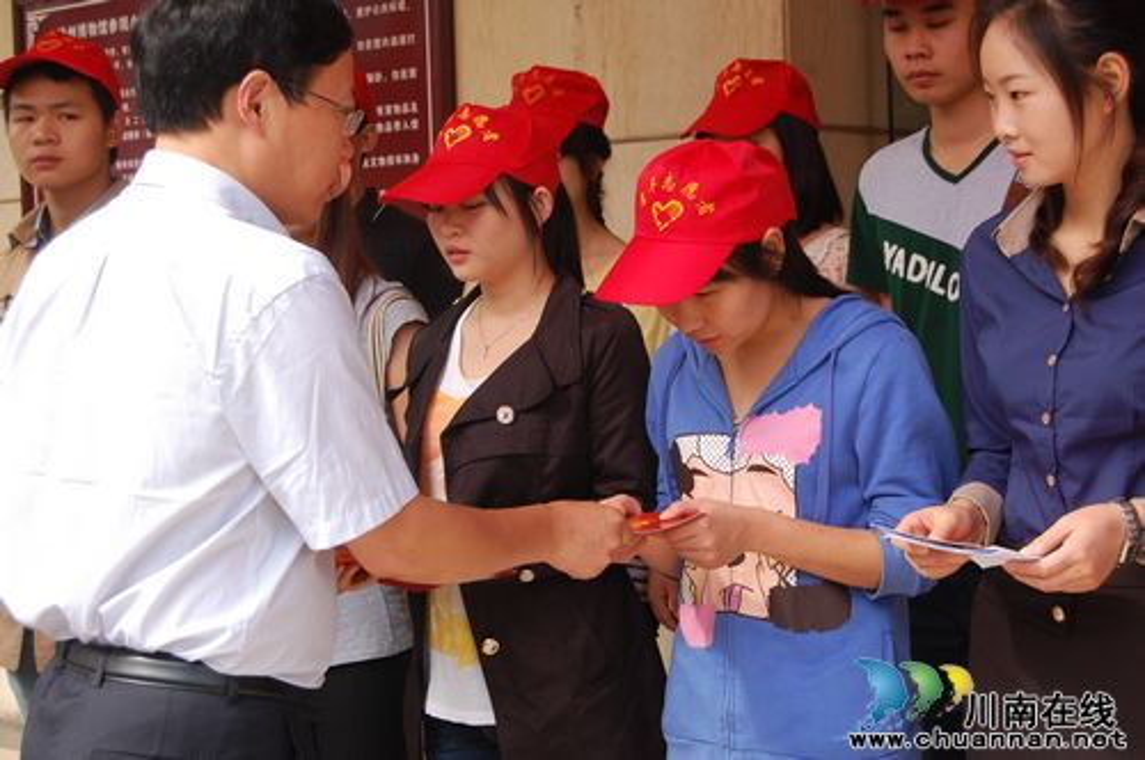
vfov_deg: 20.1
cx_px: 572
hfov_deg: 29.9
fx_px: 2144
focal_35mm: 68
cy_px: 380
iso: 400
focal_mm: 45
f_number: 7.1
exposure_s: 1/200
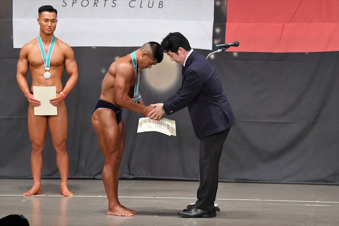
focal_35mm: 202
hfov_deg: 10.2
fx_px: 1901
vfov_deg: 6.8
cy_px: 113
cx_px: 170
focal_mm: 135
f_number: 5.6
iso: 6400
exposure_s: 1/400
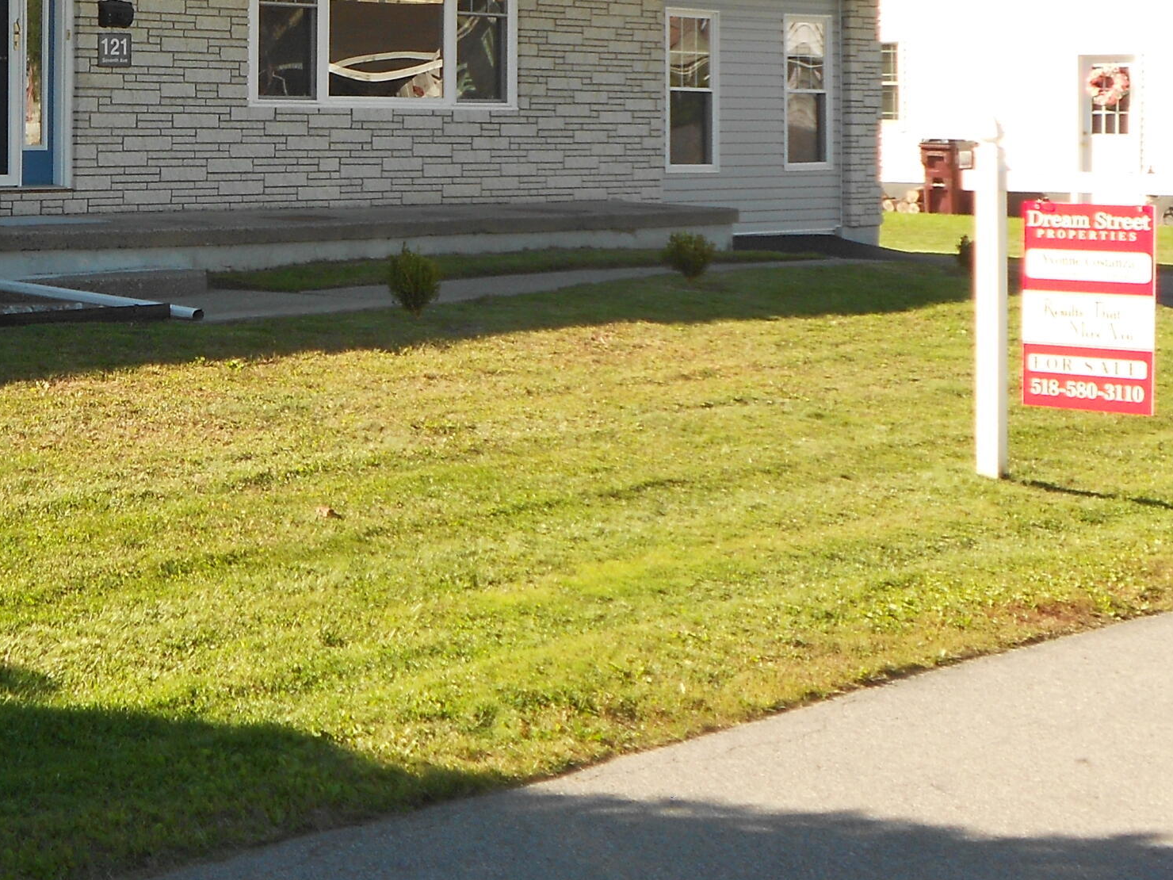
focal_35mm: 75
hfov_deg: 25.2
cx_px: 109
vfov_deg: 19.3
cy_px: 112
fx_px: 2541
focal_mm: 6.7
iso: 80
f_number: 3.9
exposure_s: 1/250
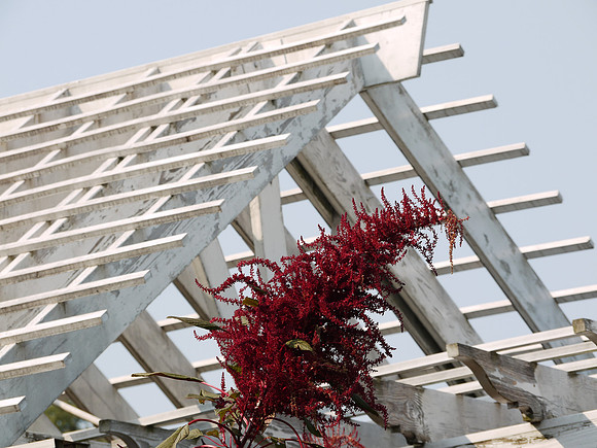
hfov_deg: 9.9
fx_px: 3449
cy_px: 224
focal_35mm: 200
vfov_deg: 7.4
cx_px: 298
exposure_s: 1/250
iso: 100
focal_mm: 100
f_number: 8
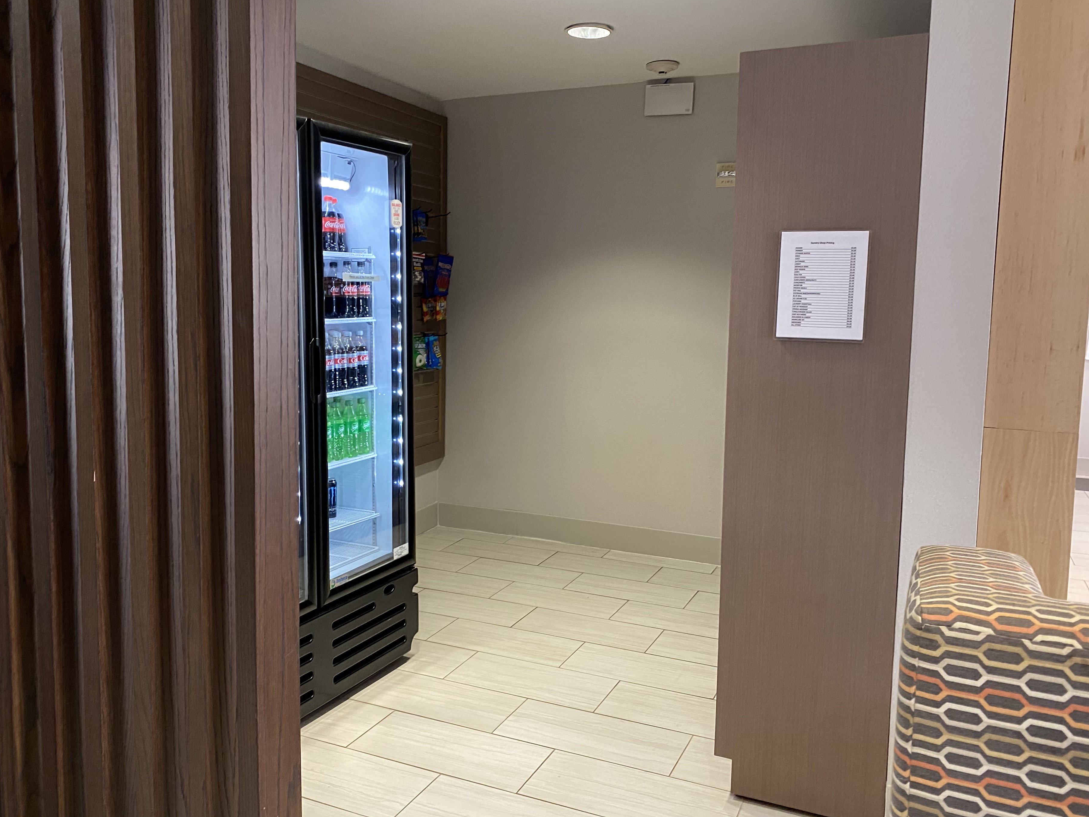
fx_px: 912
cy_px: 398
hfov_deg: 61.6
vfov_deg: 48.2
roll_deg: -0.9
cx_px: 498
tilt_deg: -5.7
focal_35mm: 29
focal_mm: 4.25
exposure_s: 1/60
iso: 250
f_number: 1.8
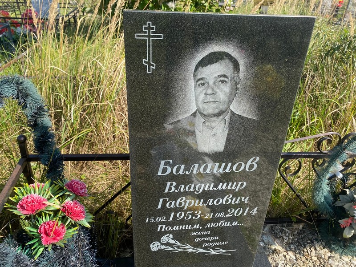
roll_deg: -3.4
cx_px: 178
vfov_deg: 53.1
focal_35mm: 26
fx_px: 267
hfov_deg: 67.3
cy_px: 134
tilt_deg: -29.6
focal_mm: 4.25
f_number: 1.8
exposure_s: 1/1429
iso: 32
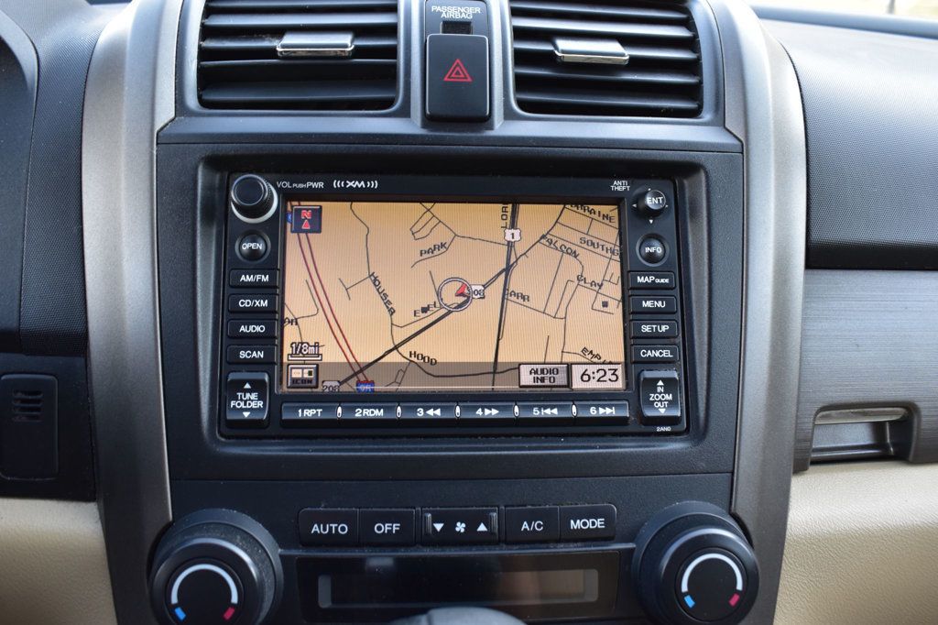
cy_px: 312
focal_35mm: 33
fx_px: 860
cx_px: 469
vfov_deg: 39.9
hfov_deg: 57.2
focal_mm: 22
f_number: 7.1
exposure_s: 1/25
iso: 400
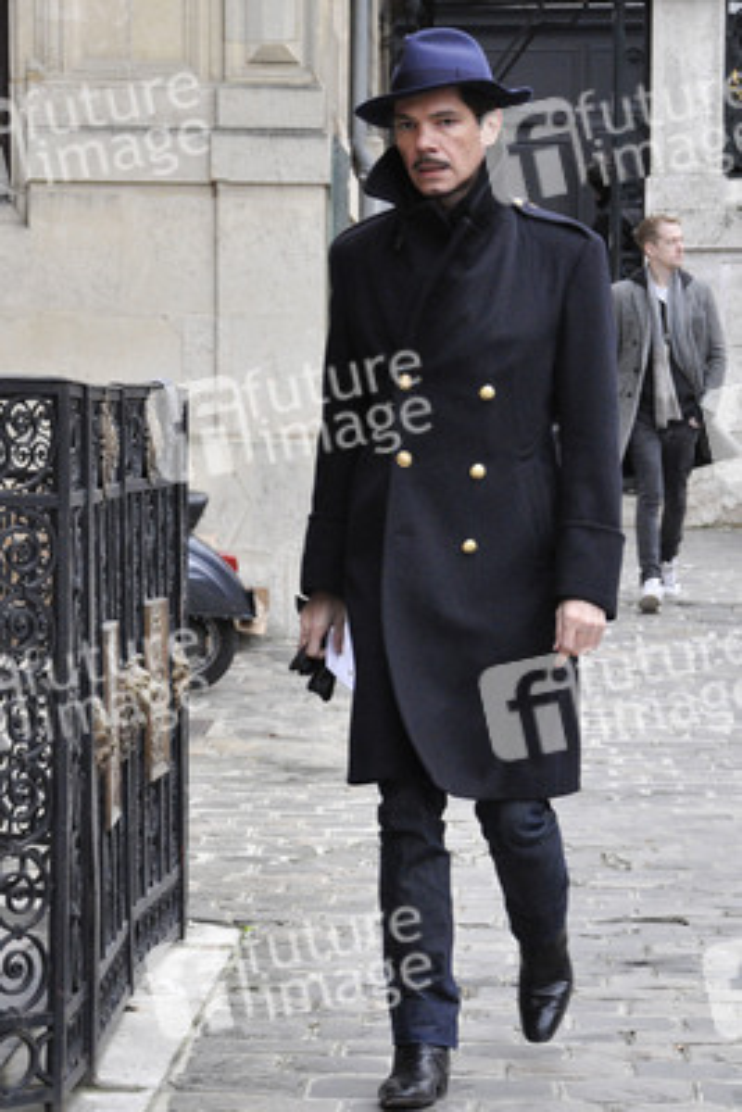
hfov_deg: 14.7
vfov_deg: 21.9
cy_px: 556
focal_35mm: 93
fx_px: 2873
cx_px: 371
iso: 1600
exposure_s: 1/500
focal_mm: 62
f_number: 5.6
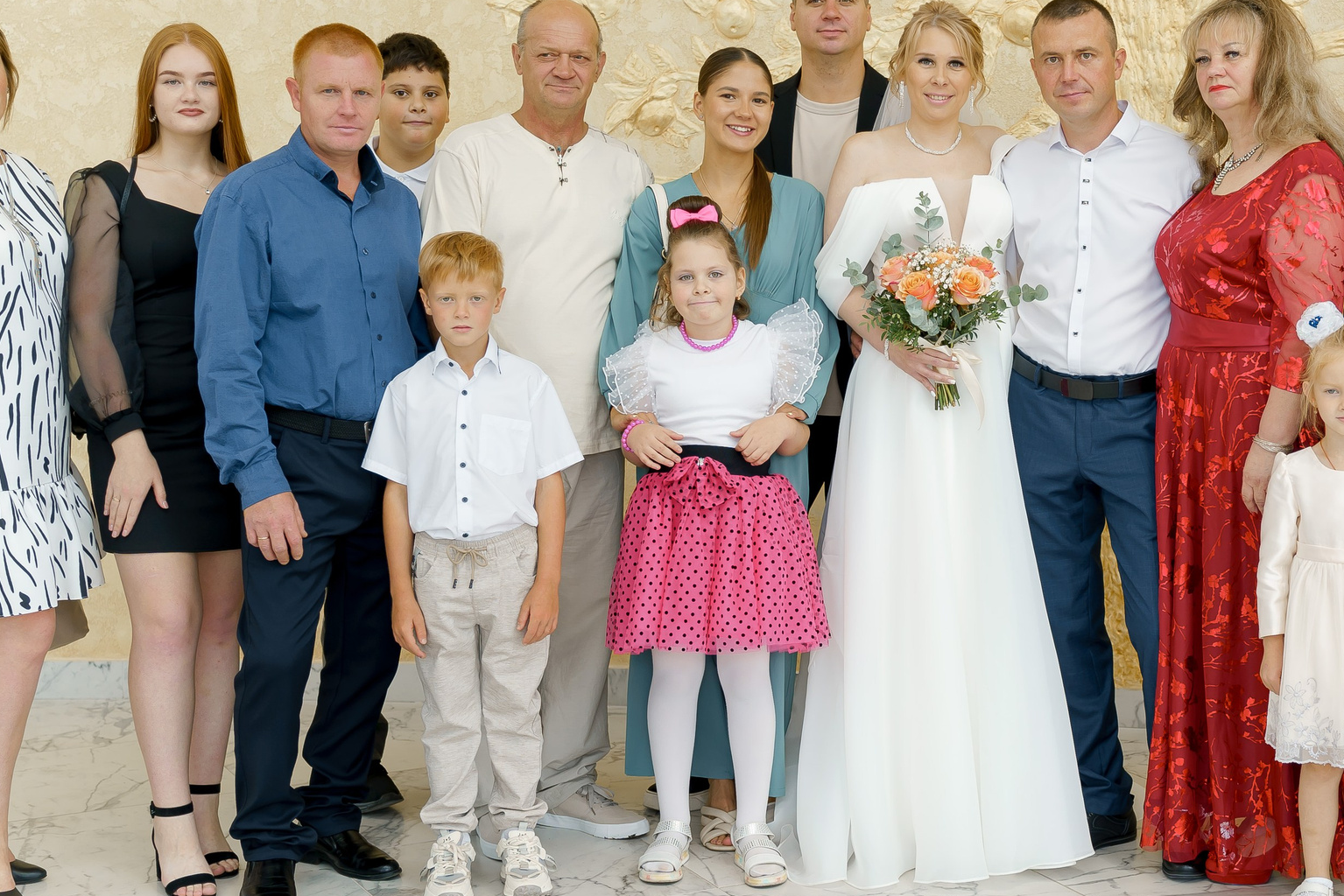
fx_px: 2427
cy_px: 416
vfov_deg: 20.9
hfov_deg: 30.4
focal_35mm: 65
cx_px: 1013
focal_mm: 35
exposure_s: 1/320
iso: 160
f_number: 2
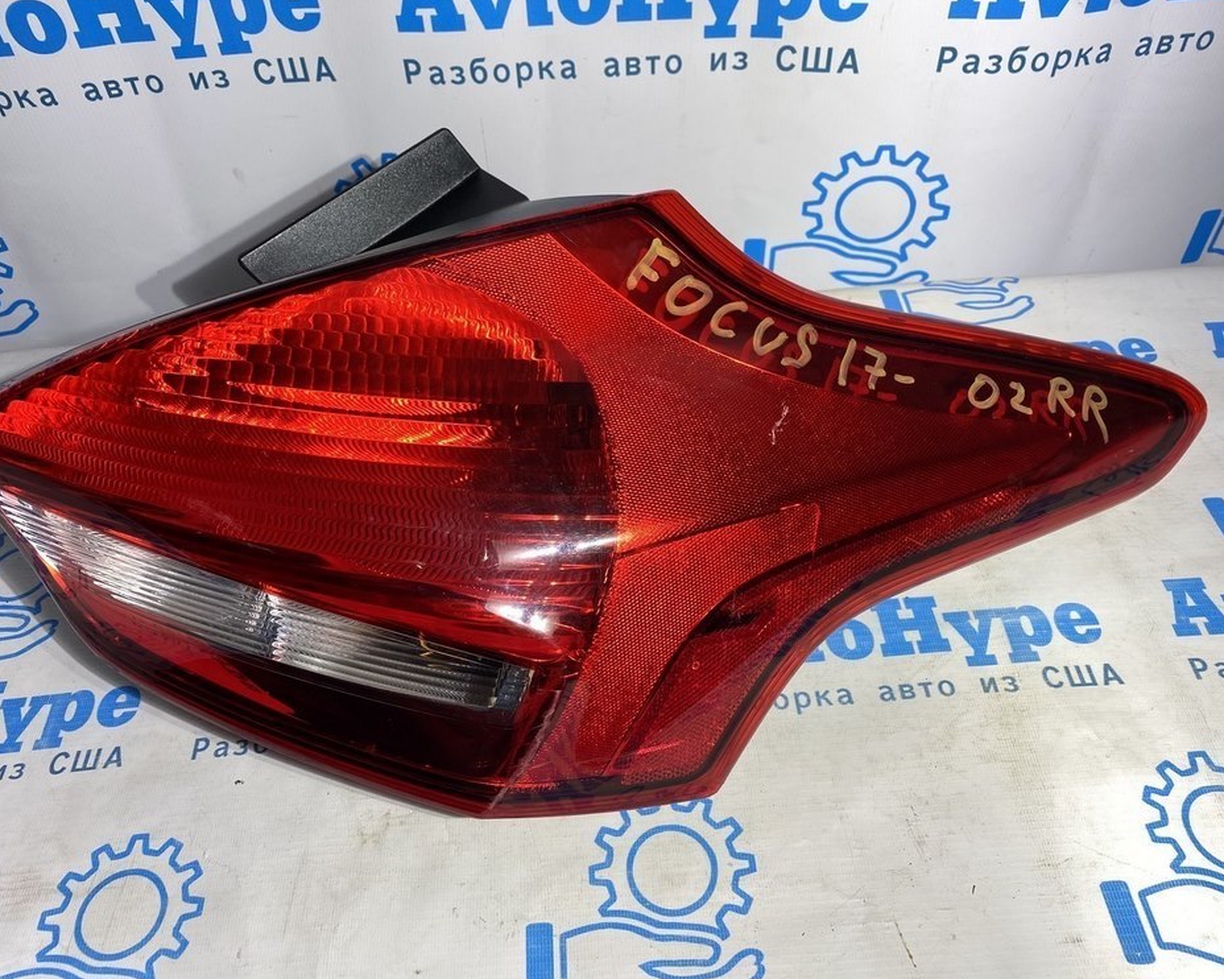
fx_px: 1014
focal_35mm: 28
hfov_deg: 62.2
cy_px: 497
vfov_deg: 51.5
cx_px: 600
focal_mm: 4.25
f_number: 1.8
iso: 32
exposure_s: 1/109
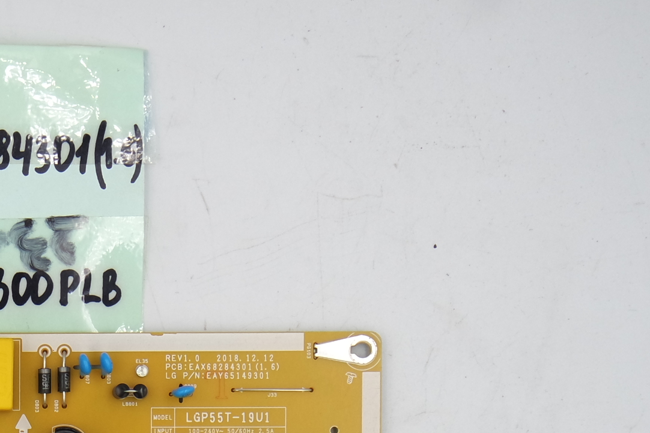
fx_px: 1986
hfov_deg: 18.1
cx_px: -7
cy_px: 587
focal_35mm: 110
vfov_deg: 12.0
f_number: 5
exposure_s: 1/125
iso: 160
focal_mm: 15
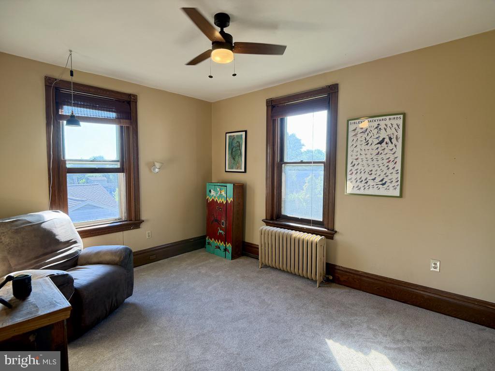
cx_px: 248
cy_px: 186
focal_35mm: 24
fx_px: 343
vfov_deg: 56.8
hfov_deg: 71.6
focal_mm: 6.76
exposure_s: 1/192
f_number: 1.78
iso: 100
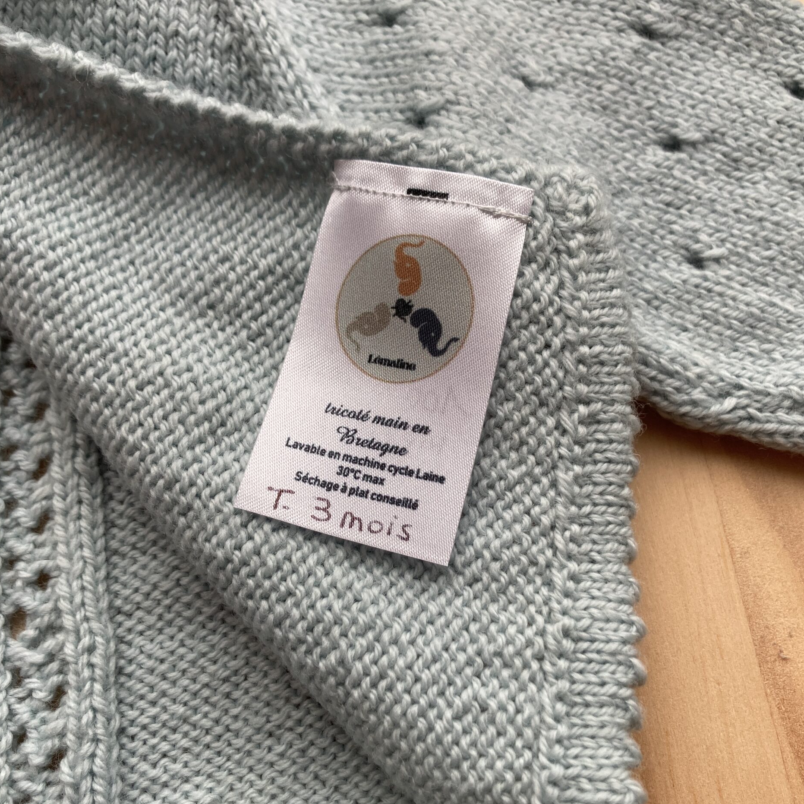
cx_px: 410
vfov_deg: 48.3
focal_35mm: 34
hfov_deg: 48.4
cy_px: 462
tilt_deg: -76.2
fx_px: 893
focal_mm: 3.99
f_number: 1.8
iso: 32
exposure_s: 1/121
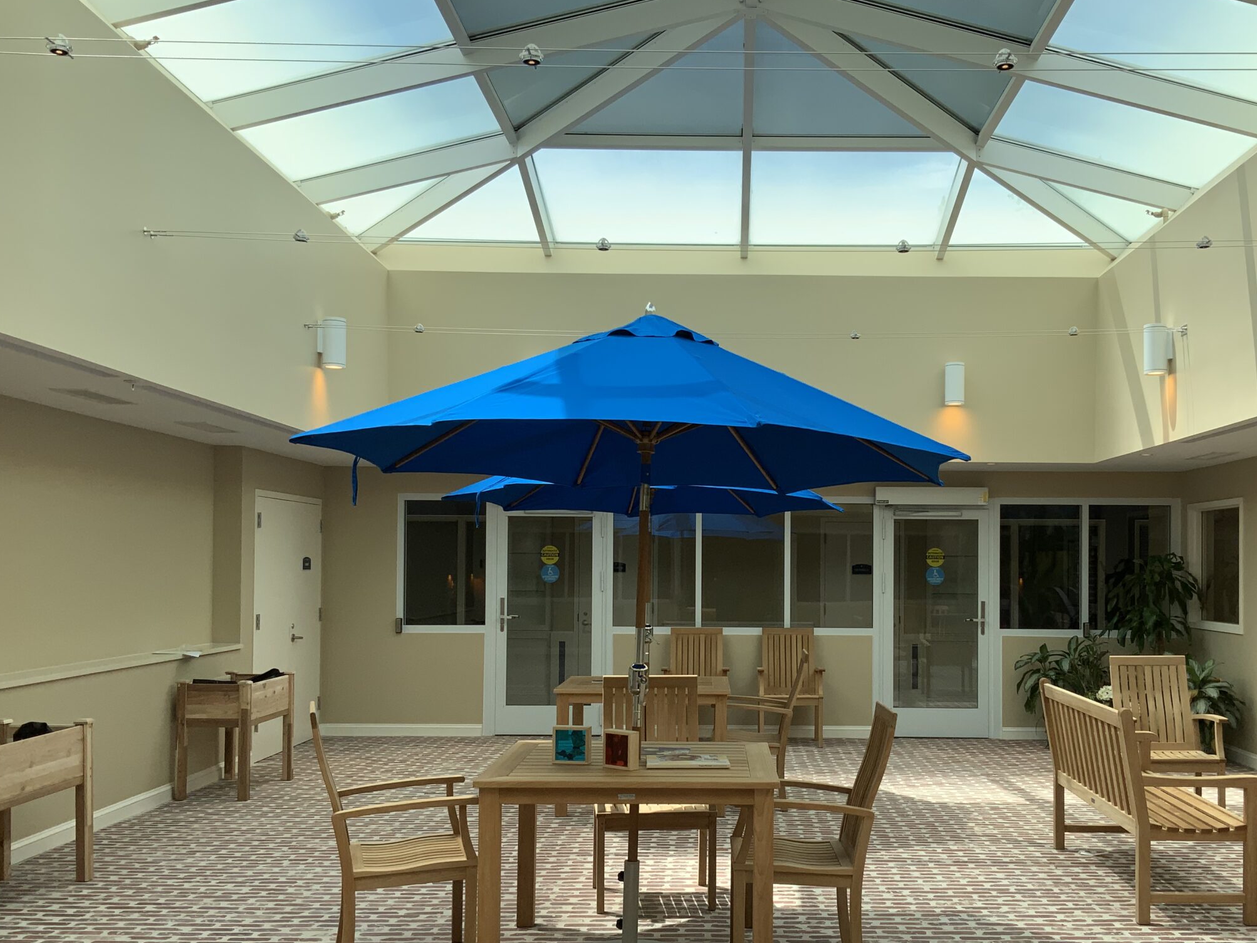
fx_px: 1344
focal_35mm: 37
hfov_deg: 49.9
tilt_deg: +1.1
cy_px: 555
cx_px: 736
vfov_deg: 38.6
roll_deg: -0.6
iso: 16
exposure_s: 1/486
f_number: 1.8
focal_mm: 3
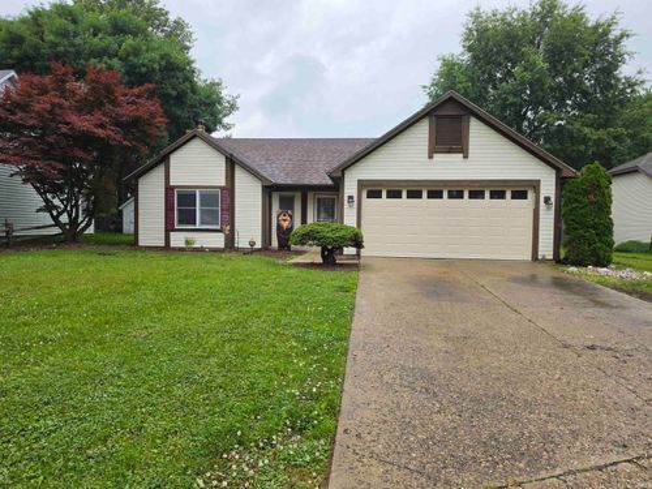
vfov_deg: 58.9
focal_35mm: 23
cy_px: 244
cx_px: 326
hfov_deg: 73.9
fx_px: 433
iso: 64
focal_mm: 6.5
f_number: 1.4
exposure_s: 1/2128
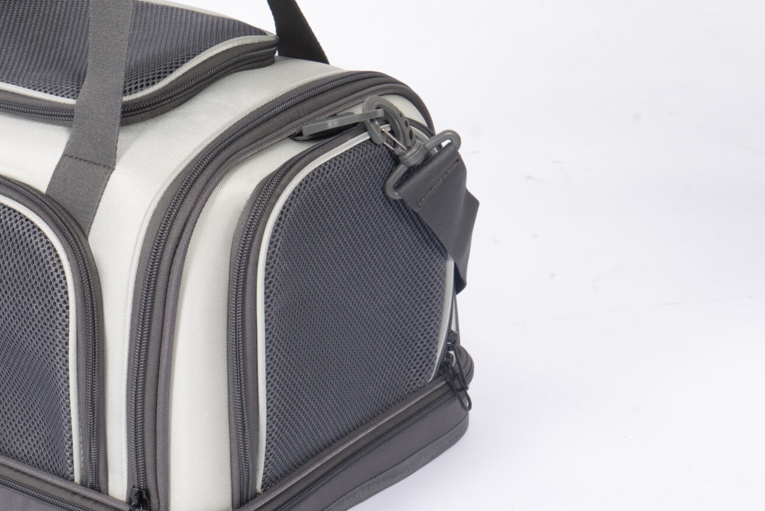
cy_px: 143
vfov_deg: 13.1
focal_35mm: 104
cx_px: 64
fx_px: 2211
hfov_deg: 19.3
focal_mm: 53
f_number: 14
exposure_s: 1/100
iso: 100
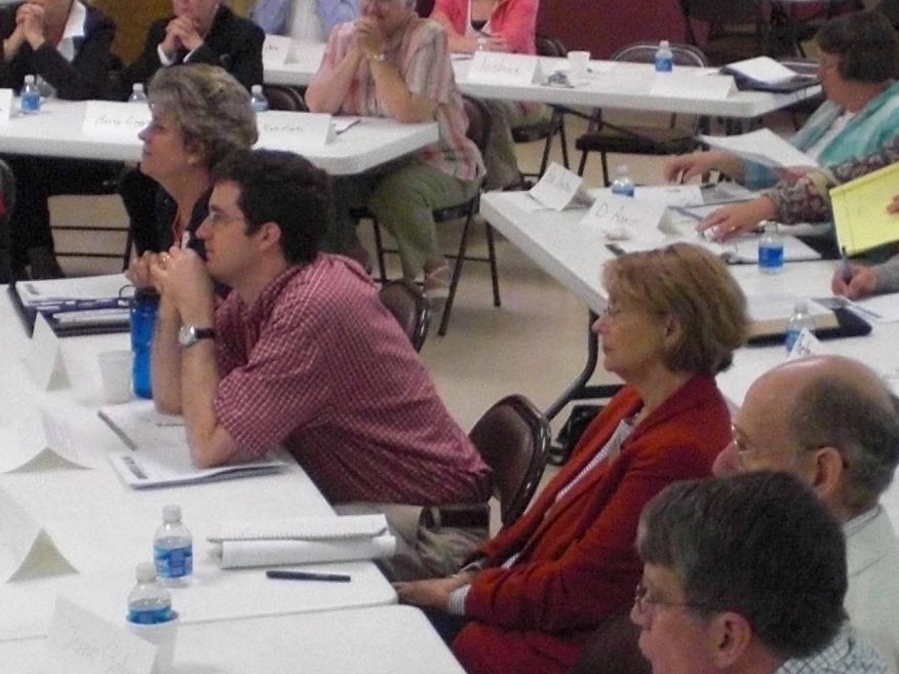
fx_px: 2597
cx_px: 598
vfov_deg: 14.8
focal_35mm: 100
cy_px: 390
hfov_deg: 19.6
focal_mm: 6.3
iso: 400
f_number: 3.1
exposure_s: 1/100
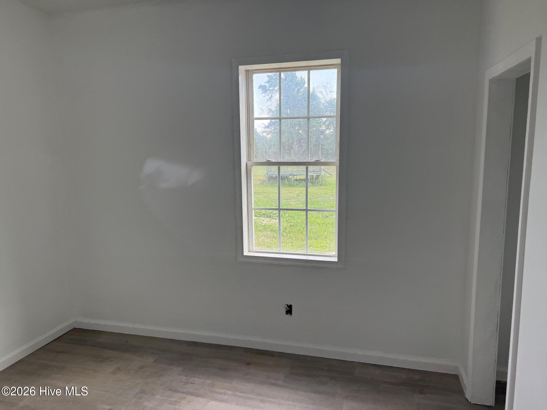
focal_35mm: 24
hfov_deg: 71.6
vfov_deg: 56.8
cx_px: 274
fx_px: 379
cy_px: 205
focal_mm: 6.76
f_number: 1.78
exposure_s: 1/234
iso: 100
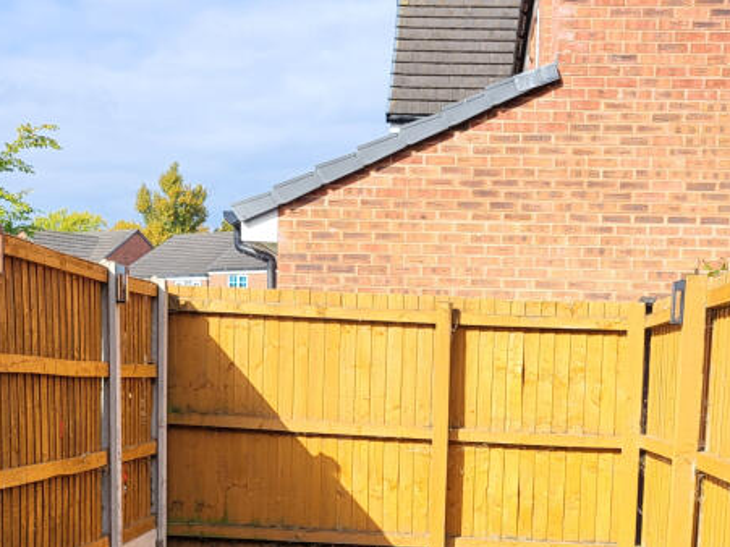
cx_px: 410
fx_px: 1244
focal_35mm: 59
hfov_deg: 32.7
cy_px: 542
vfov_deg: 23.8
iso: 40
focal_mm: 5.4
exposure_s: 1/1255
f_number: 1.8
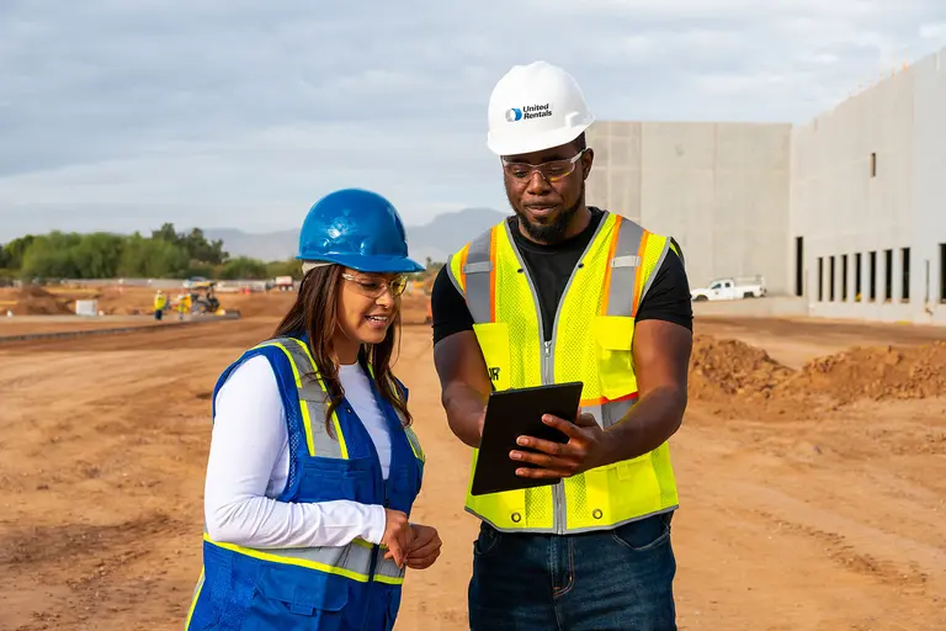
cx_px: 473
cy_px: 316
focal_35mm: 61
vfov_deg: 22.3
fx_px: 1603
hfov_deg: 32.9
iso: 800
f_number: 8
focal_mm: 61
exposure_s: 1/2000
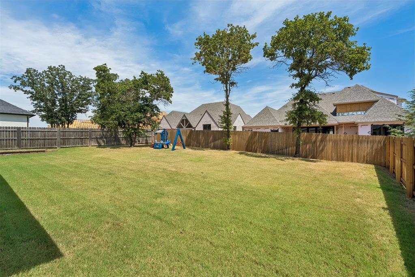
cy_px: 138
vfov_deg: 73.7
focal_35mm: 16
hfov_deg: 96.7
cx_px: 208
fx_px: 184
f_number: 8
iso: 200
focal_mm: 16
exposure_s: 1/800
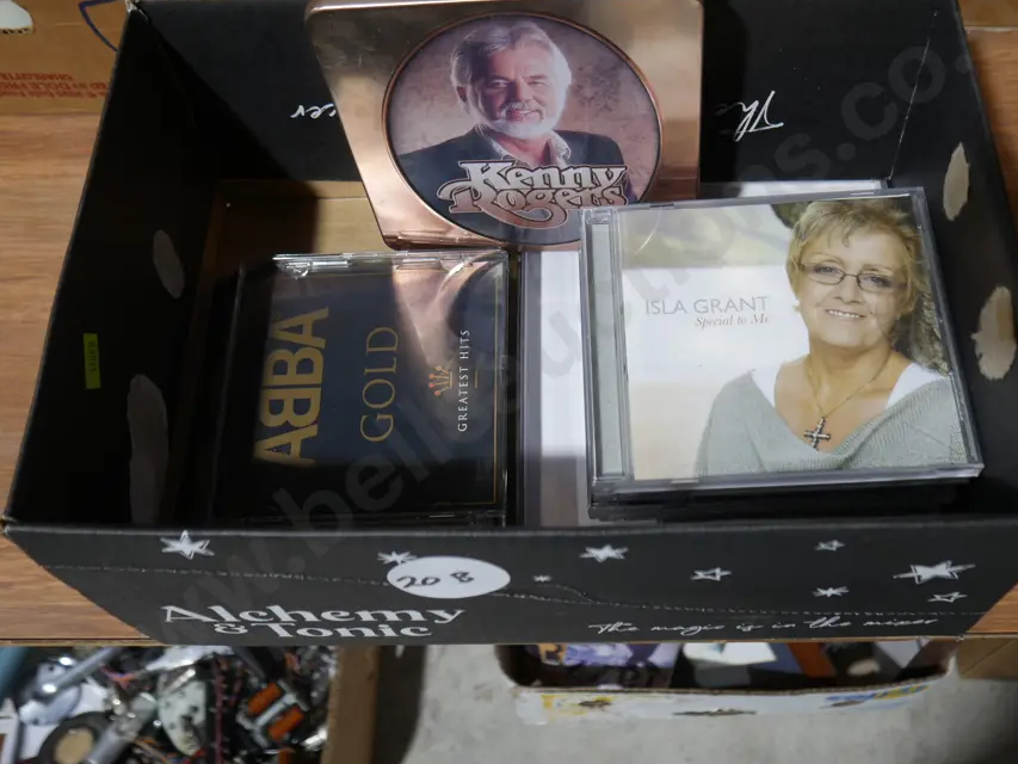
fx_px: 1059
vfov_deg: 39.6
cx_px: 563
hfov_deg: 51.3
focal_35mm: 36
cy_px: 339
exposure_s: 1/60
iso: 250
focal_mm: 15
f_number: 3.6
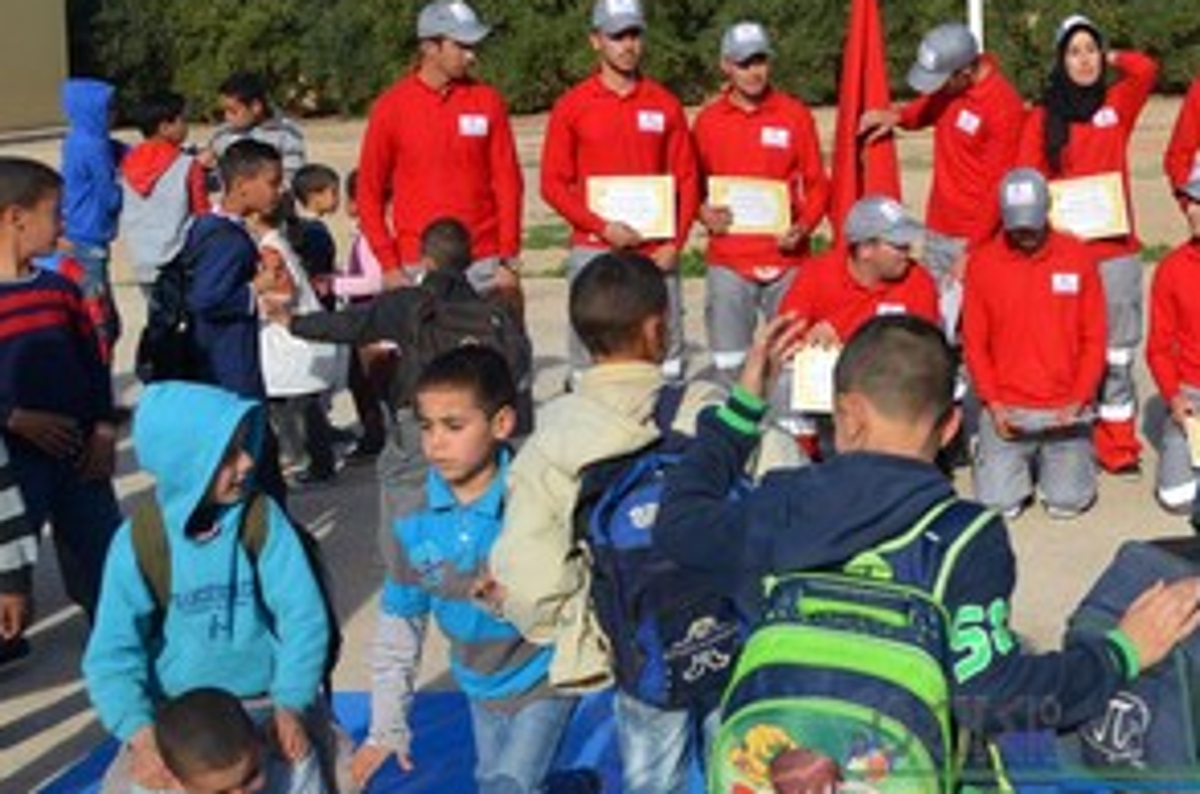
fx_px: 1962
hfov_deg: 32.1
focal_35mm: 59
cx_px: 1106
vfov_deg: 22.6
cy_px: 151
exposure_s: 1/250
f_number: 8
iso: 100
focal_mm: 18
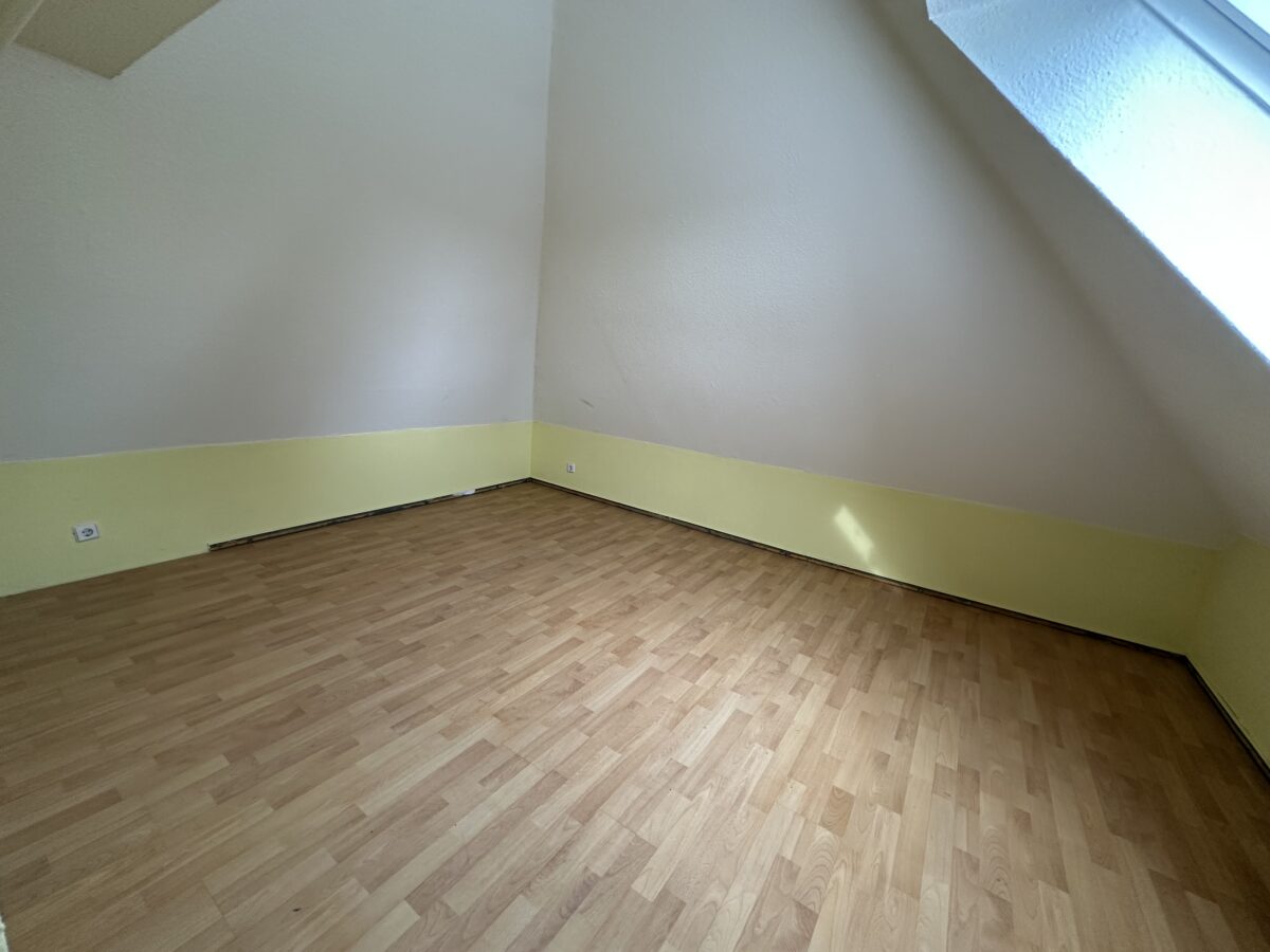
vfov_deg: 85.7
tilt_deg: -12.1
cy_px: 476
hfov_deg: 102.1
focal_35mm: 14
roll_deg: -5.0
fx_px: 514
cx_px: 635
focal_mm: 2.22
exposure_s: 1/99
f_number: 2.2
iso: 160
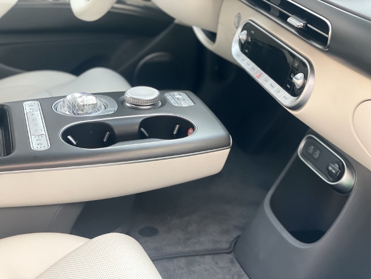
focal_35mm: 52
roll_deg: -2.1
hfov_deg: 36.8
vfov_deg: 28.0
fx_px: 557
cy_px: 140
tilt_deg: -26.5
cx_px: 186
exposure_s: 1/122
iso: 200
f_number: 2
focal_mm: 6
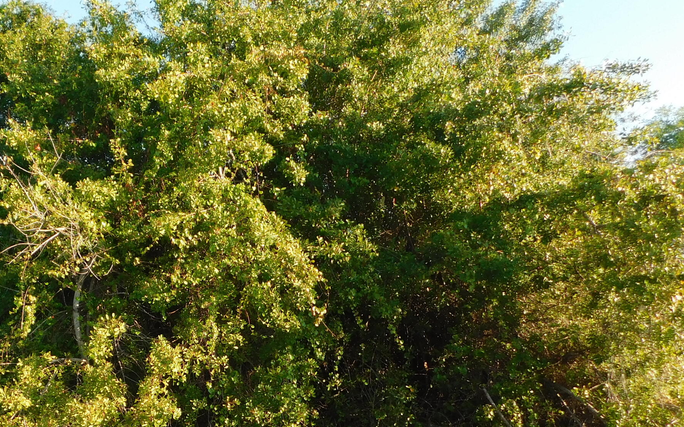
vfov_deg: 30.6
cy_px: 334
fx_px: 764
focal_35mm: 41
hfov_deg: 46.7
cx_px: 184
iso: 125
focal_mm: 4
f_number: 3
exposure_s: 1/320
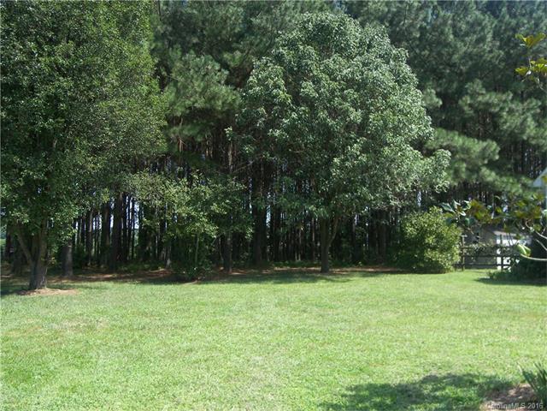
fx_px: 506
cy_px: 206
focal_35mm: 32
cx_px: 274
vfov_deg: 44.2
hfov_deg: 56.8
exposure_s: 1/500
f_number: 3.2
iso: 100
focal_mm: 6.7
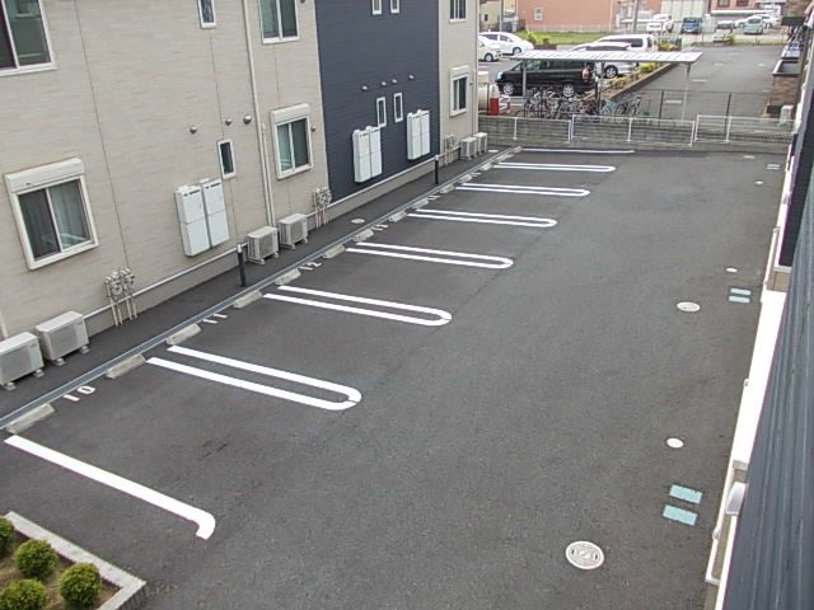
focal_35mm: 28
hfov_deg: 63.4
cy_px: 305
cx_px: 407
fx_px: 658
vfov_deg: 49.7
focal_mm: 4
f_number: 5.4
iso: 80
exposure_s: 1/125
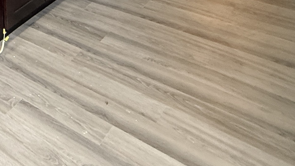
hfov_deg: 31.2
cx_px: -101
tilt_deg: -5.6
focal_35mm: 49
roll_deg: +3.6
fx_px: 383
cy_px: -151
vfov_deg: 18.1
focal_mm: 2.22
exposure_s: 1/60
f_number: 2.2
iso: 320
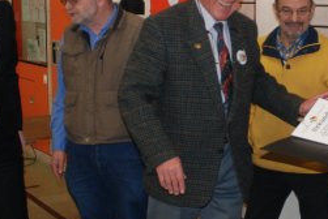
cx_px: 260
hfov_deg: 27.5
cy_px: 74
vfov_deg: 18.9
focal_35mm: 72
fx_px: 657
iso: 200
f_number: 2.8
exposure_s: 1/60
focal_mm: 20
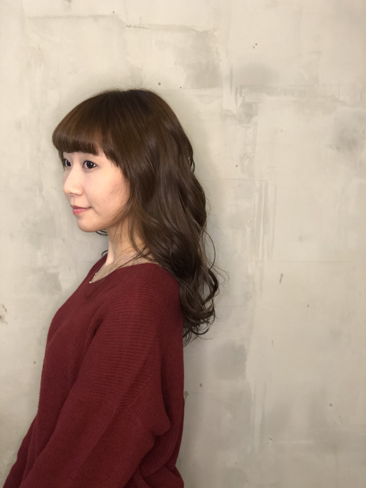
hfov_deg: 28.0
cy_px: 244
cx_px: 183
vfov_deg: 36.8
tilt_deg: -9.0
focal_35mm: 52
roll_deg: -1.4
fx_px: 733
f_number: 2.4
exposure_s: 1/25
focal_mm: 6
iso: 125
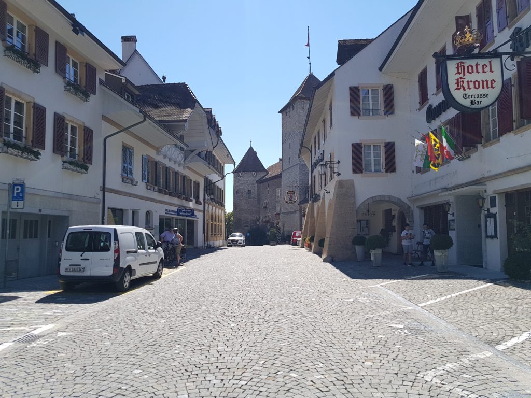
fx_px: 399
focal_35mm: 26
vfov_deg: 53.1
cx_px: 266
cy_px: 199
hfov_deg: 67.3
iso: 40
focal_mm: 4.2
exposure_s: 1/1788
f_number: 1.7
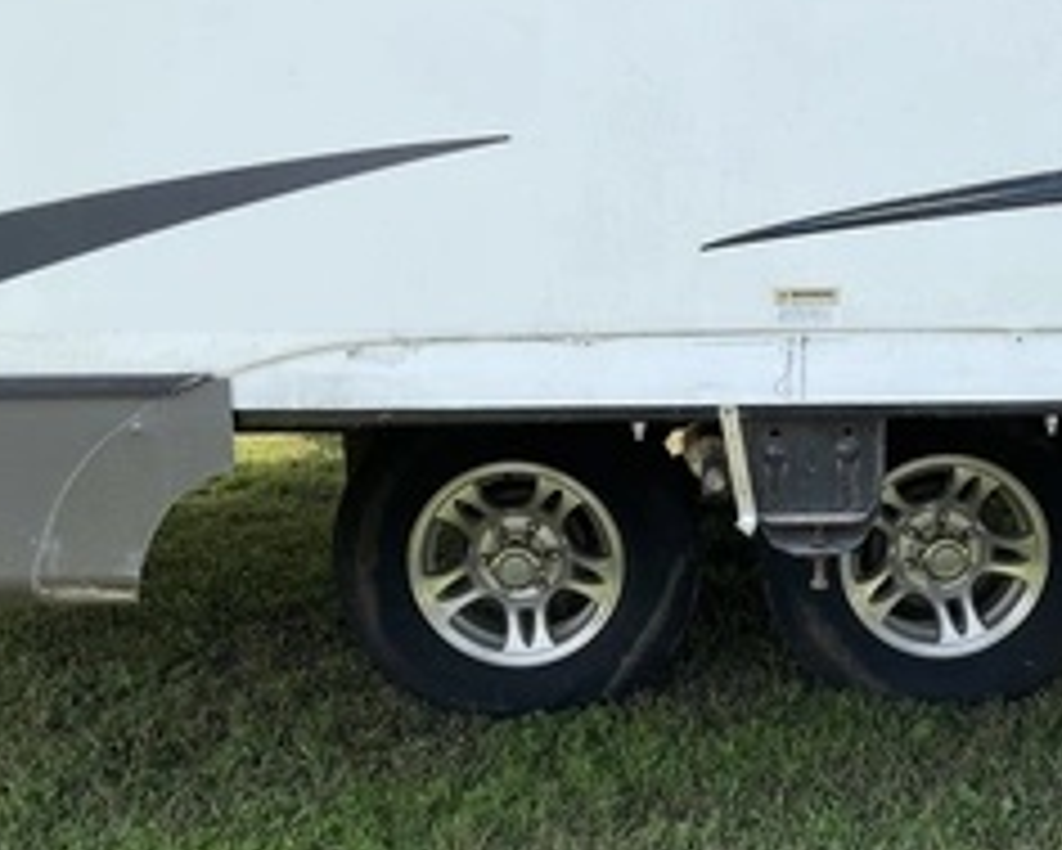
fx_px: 1509
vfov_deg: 31.3
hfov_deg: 38.1
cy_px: 535
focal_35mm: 48
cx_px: 756
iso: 25
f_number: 1.8
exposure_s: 1/739
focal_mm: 3
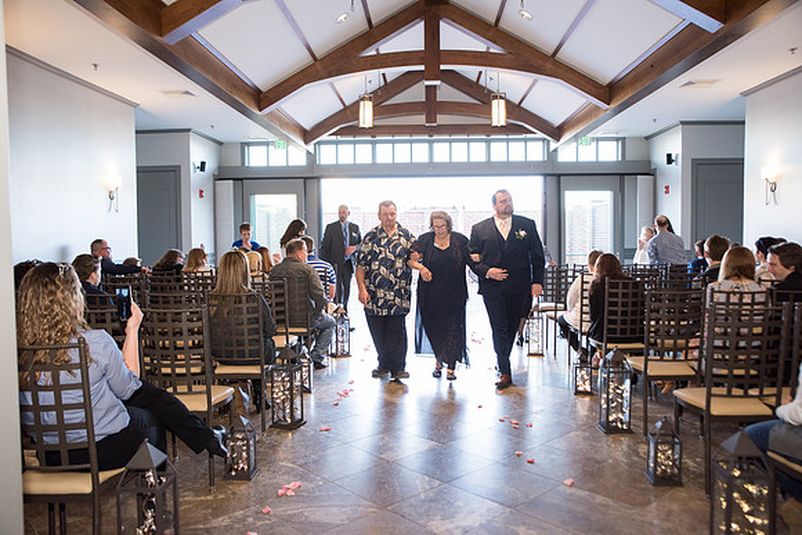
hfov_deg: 63.6
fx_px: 646
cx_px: 401
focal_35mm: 29
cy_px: 268
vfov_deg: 45.0
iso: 1250
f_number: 3.5
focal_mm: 29
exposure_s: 1/160
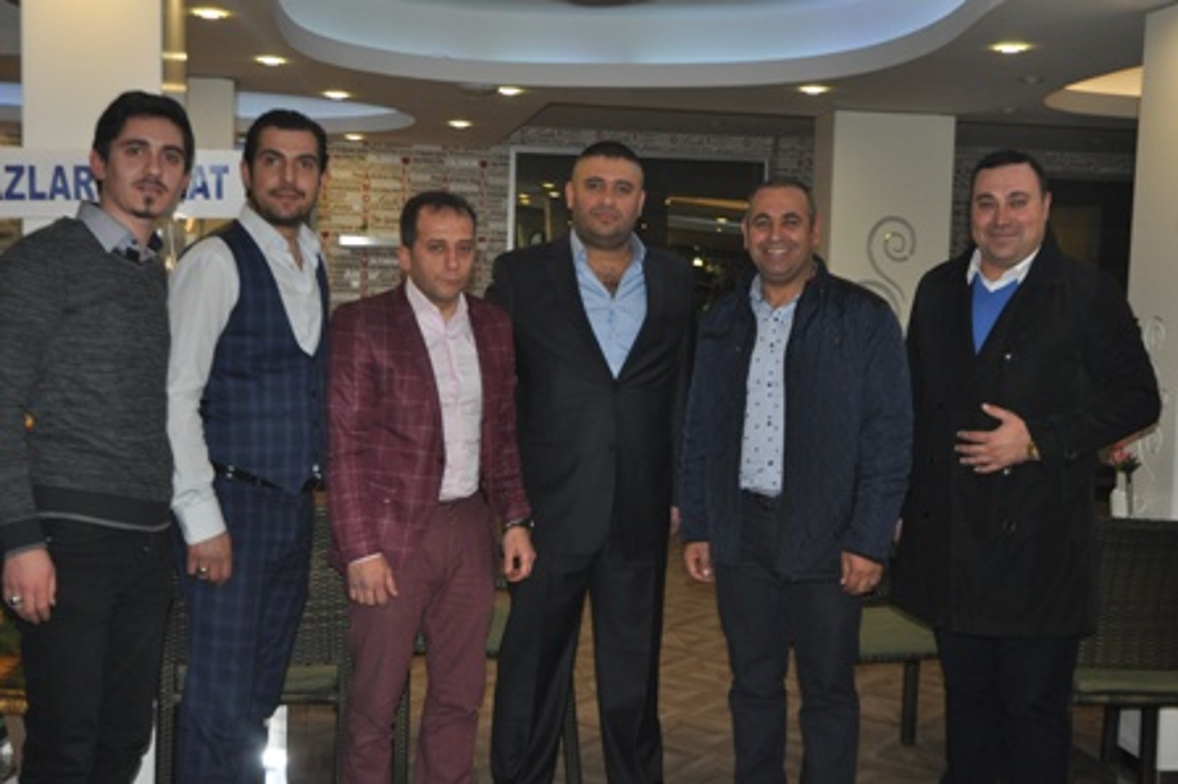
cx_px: 589
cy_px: 392
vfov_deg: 28.9
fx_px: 1520
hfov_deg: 42.4
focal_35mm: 46
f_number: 4
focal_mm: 31
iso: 800
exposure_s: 1/60
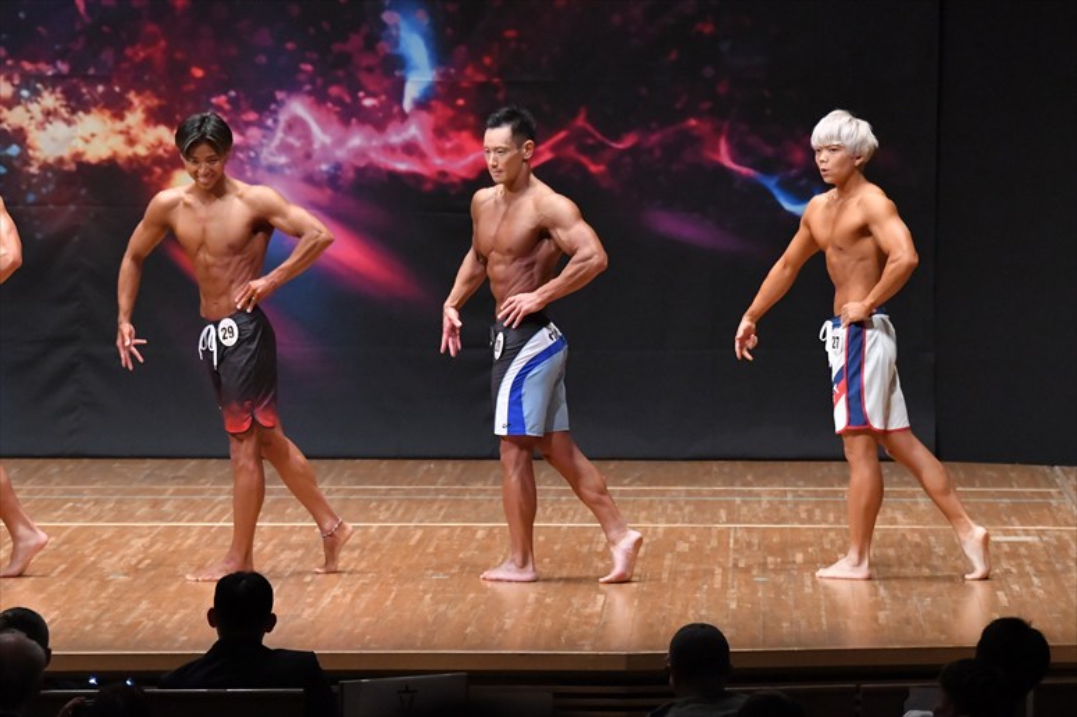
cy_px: 358
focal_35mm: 202
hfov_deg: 10.2
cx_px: 538
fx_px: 6040
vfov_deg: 6.8
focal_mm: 135
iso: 8000
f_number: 5.6
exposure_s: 1/400
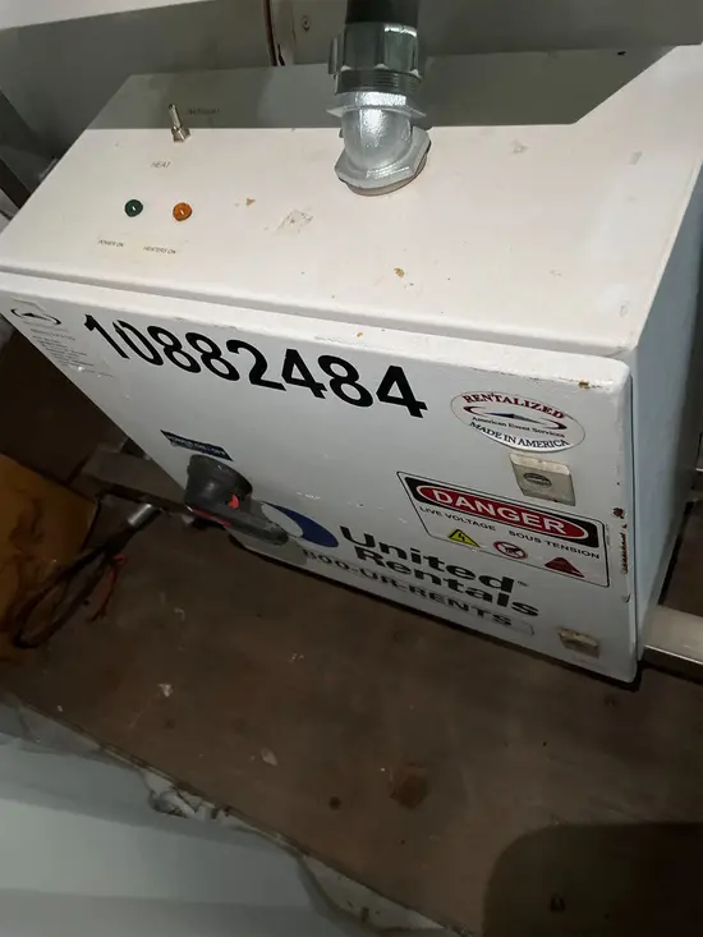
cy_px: 468
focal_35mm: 26
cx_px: 352
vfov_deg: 67.3
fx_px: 704
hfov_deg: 53.1
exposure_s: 1/40
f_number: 1.6
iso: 640
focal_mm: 5.1
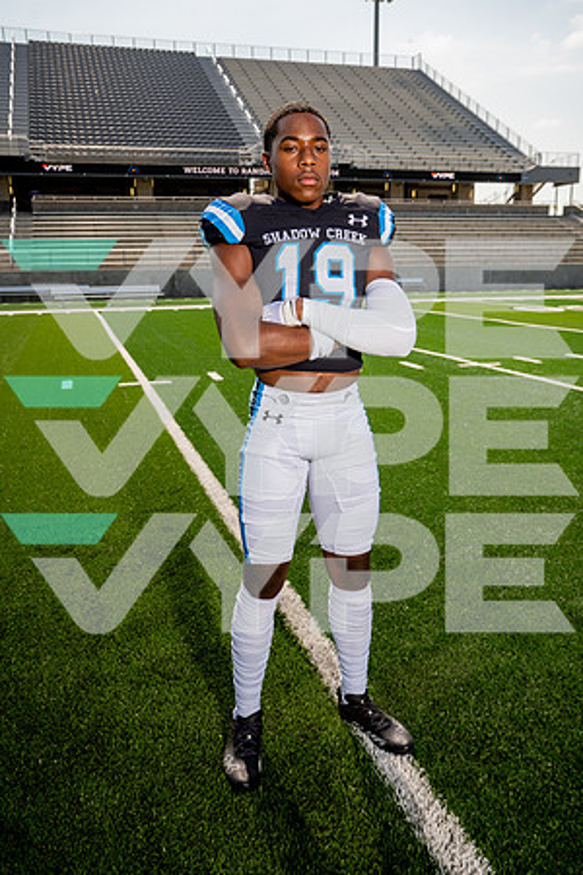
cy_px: 438
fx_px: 753
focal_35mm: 31
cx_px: 292
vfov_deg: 60.3
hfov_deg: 42.3
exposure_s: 1/250
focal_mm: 31
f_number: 7.1
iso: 100
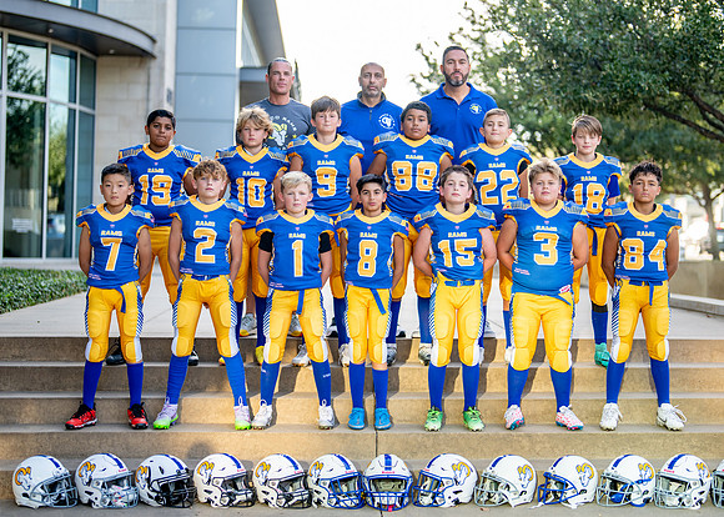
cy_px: 220
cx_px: 386
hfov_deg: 30.9
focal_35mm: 64
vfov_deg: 22.3
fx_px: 1310
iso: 200
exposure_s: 1/1600
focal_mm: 50
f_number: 1.2
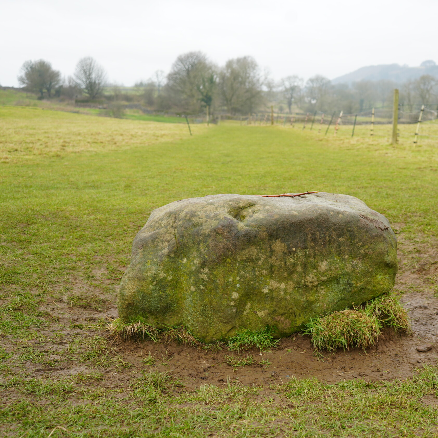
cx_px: 275
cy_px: 216
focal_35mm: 44
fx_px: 630
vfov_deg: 38.3
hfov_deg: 38.1
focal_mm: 34
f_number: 4
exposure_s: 1/60
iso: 100
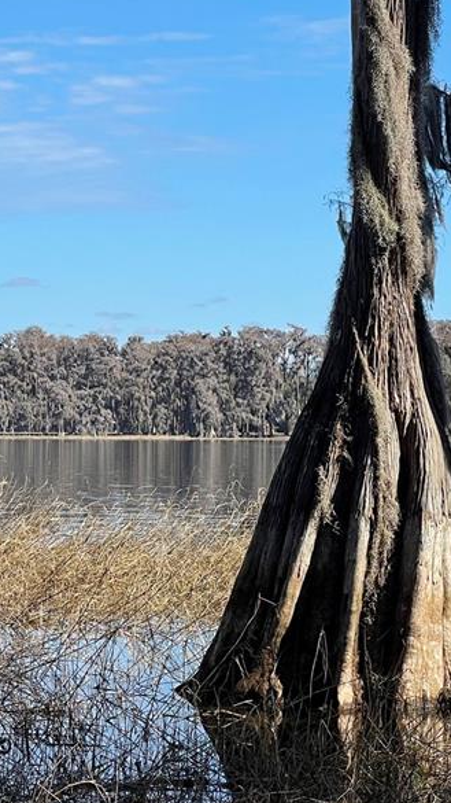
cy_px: 377
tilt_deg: +1.3
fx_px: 2594
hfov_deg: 9.9
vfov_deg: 17.6
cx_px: 106
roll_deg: -0.6
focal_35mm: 122
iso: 20
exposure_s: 1/1085
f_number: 2.2
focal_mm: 7.5
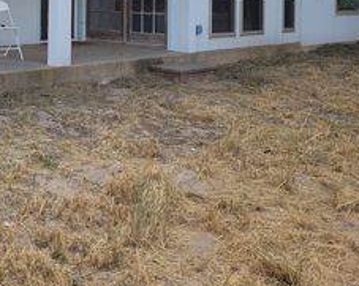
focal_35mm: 56
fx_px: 594
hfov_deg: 31.2
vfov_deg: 25.7
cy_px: -2
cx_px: 3
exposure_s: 1/836
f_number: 1.8
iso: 40
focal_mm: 5.4
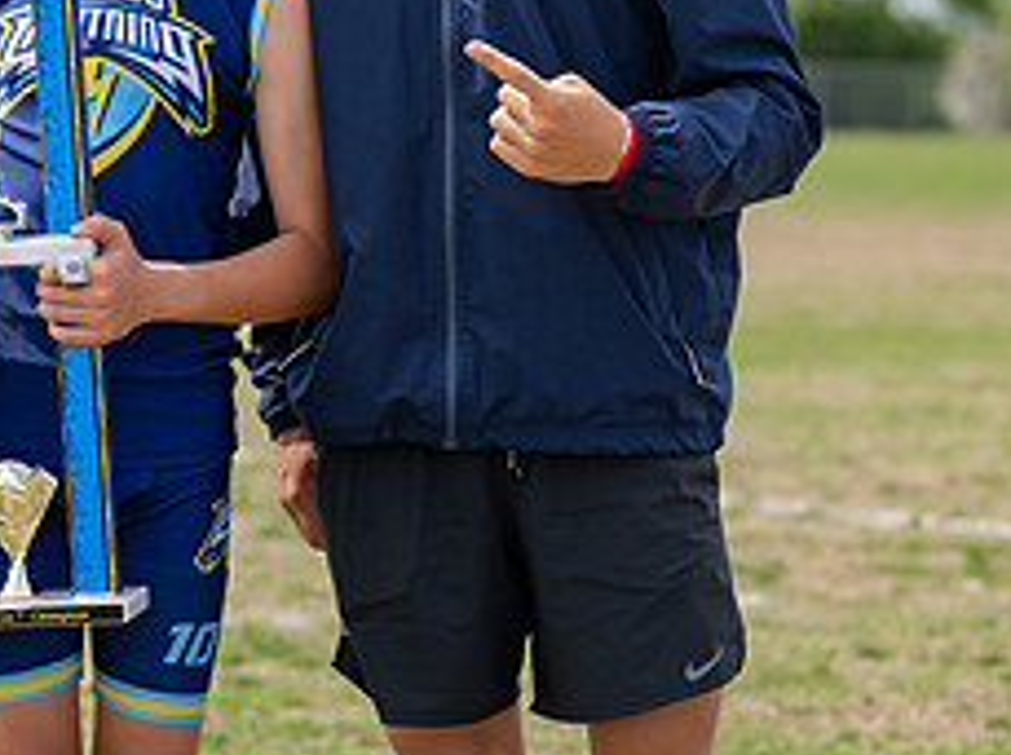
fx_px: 5920
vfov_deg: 7.3
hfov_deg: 9.8
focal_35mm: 203
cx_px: 475
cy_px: 279
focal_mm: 70
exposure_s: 1/1600
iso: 100
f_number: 2.8
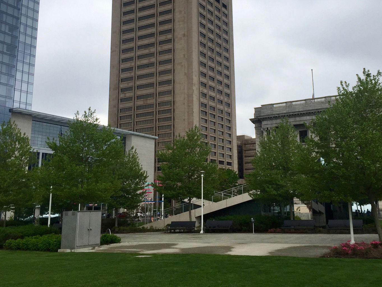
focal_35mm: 41
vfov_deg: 34.7
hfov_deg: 45.6
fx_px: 453
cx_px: 224
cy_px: 86
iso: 32
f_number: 2.2
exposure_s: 1/1412
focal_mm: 4.15
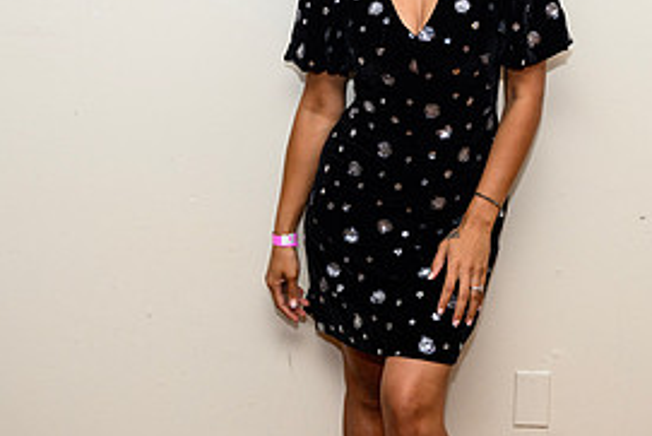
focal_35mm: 77
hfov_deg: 26.3
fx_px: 1395
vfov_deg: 17.5
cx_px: 368
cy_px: 61
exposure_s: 1/125
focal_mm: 36
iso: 800
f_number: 3.5
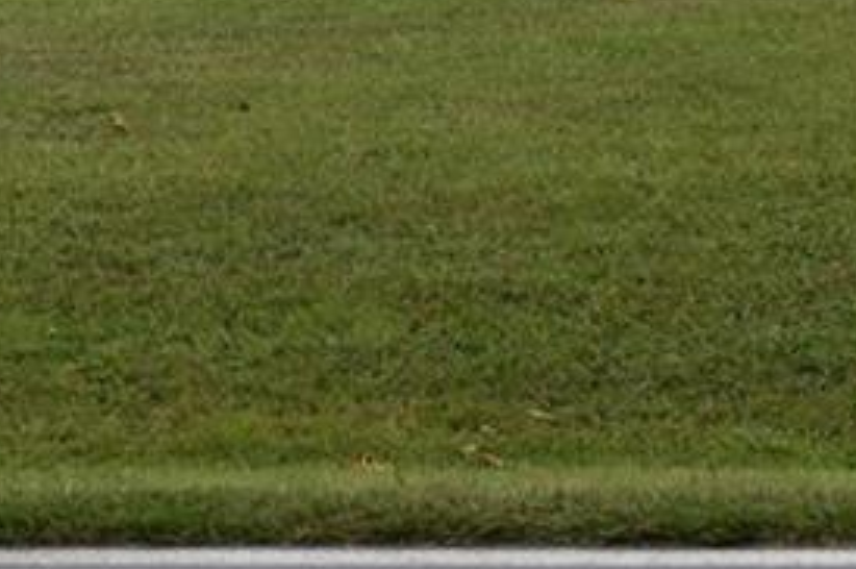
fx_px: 4797
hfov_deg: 10.0
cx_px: -250
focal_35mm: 202
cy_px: -331
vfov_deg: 6.7
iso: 280
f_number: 8
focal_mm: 36
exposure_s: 1/250
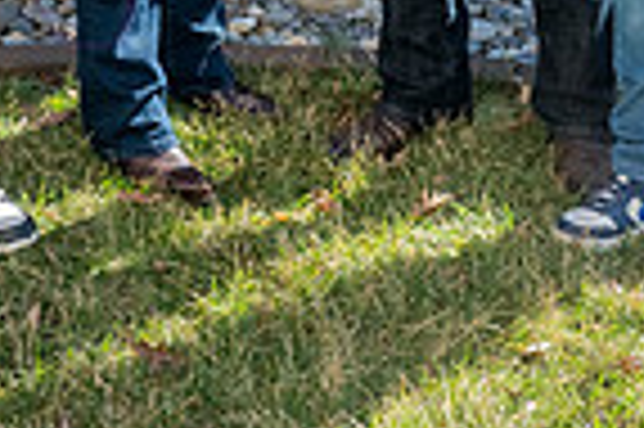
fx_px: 2662
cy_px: -541
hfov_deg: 13.8
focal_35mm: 149
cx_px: 351
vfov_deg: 8.5
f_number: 7.1
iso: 400
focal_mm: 31.5
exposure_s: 1/640
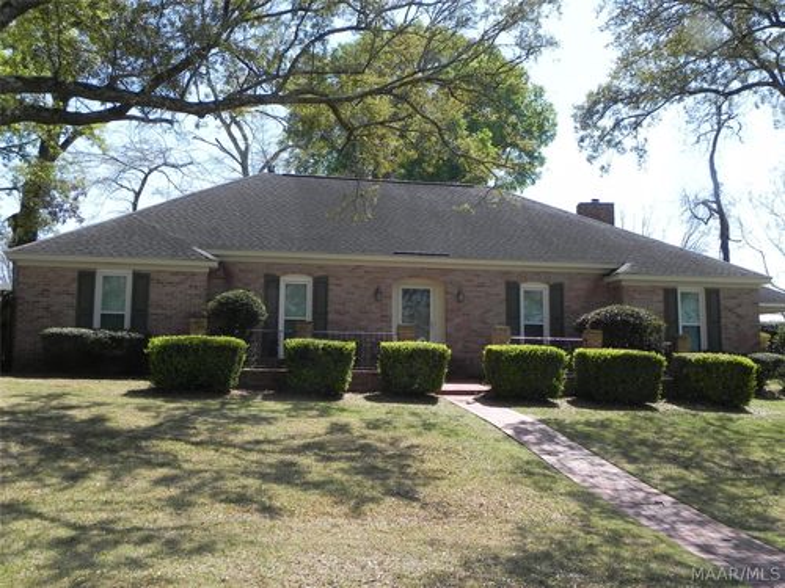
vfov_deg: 38.7
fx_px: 839
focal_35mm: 37
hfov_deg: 50.1
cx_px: 392
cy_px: 294
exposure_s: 1/338
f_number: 6.3
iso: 160
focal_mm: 6.6
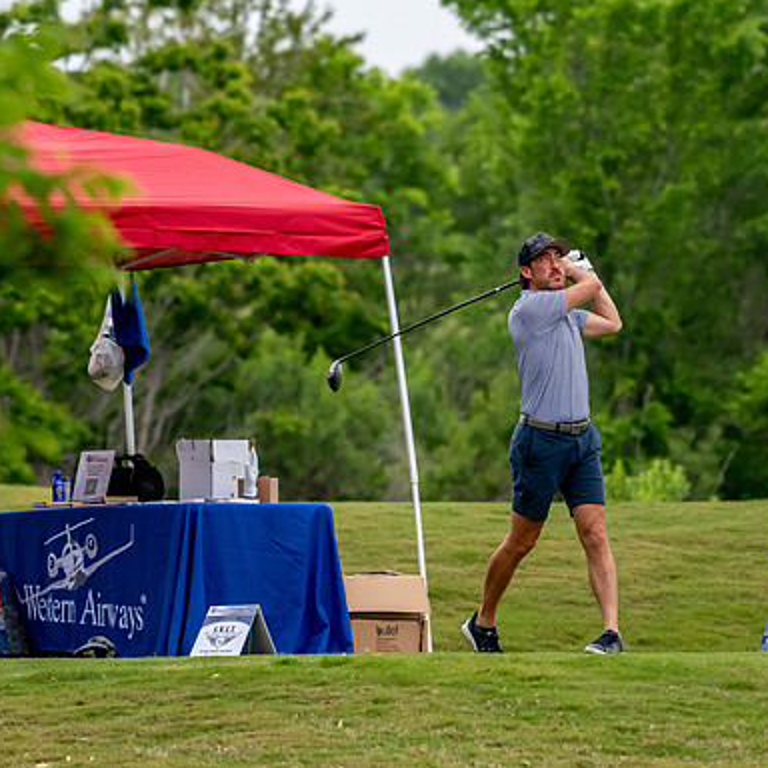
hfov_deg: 3.1
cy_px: 383
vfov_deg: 3.1
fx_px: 14006
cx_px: 446
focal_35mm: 558
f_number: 5.6
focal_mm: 290
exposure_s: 1/2000
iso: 1250
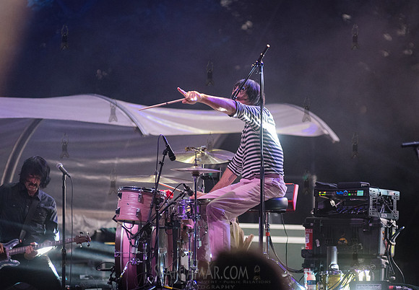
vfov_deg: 5.4
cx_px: 235
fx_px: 3054
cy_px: 134
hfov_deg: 7.8
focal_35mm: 259
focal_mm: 200
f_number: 3.5
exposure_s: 1/250
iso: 4000
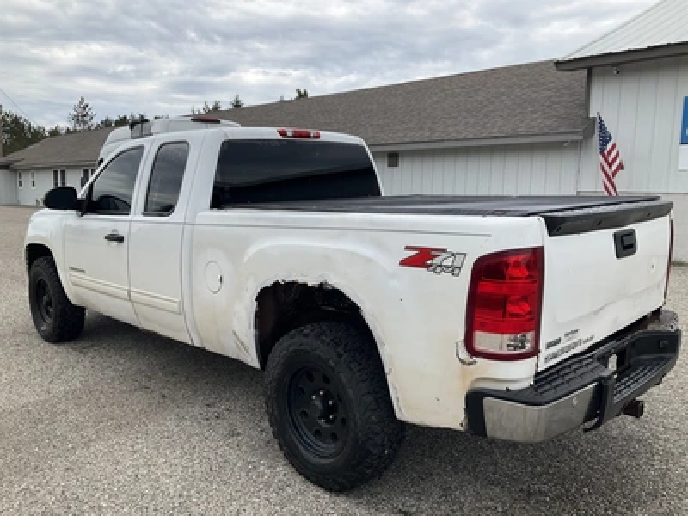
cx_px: 344
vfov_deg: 48.2
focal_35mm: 29
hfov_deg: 61.7
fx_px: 576
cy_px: 258
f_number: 1.8
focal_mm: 3
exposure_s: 1/898
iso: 25
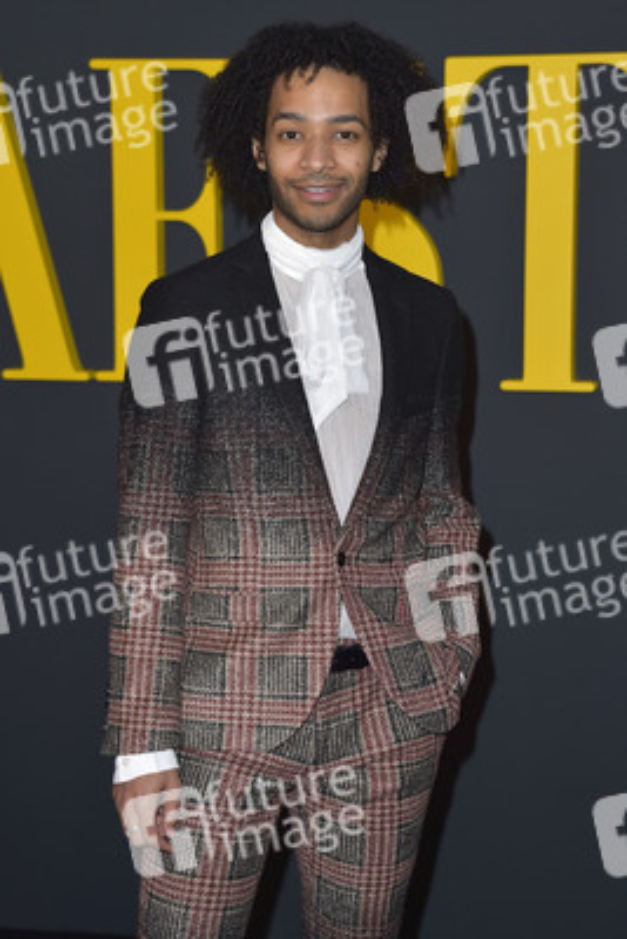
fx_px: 2140
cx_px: 314
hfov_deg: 16.7
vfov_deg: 24.8
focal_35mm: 82
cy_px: 470
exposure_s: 1/250
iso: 320
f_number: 6.3
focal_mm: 82
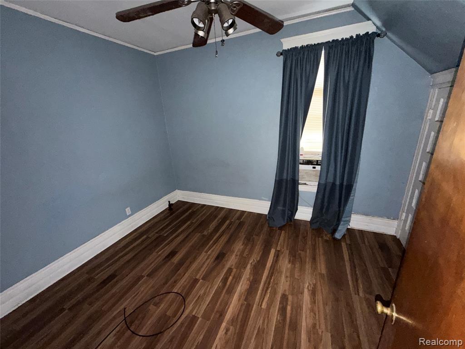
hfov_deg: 102.1
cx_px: 232
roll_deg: +3.3
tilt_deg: -17.9
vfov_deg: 85.7
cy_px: 174
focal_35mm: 14
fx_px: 188
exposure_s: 1/16
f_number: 2.2
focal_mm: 2.22
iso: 500
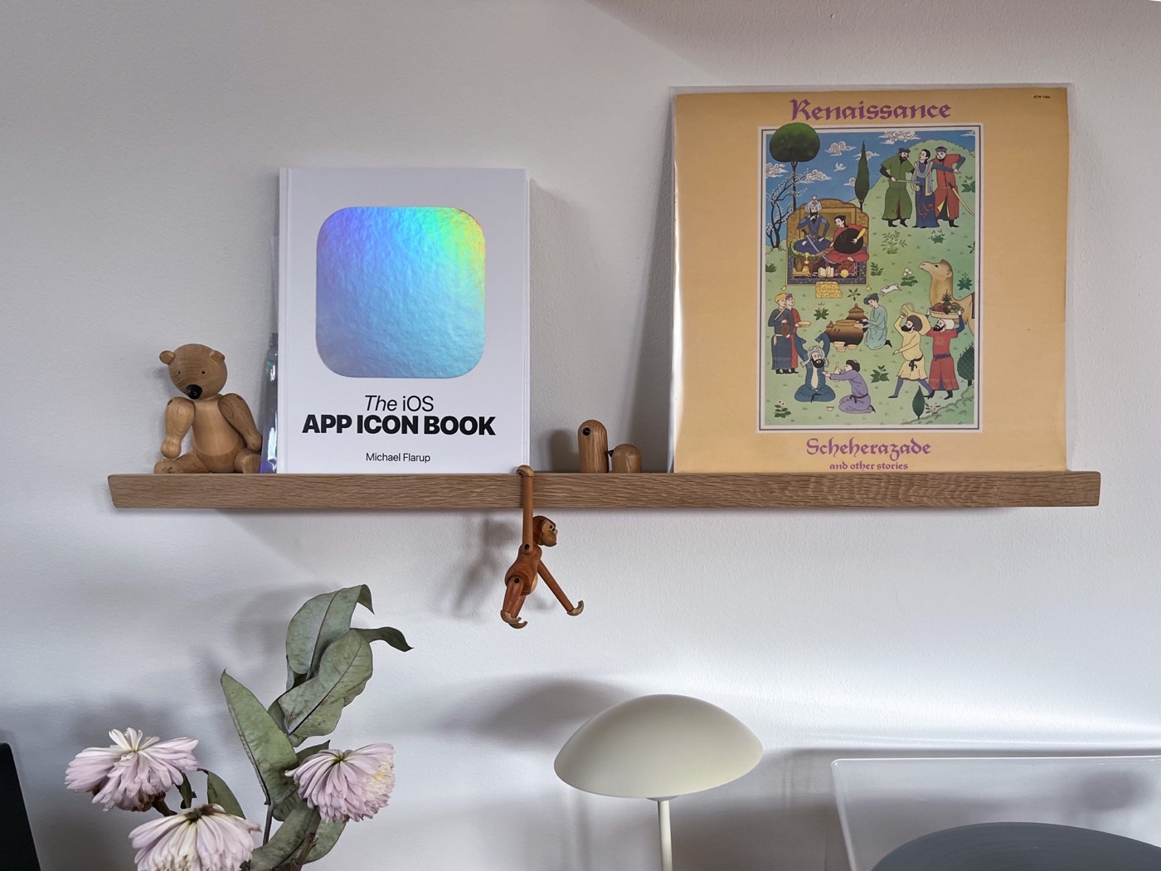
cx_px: 580
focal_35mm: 26
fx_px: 872
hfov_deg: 67.3
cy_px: 436
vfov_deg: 53.1
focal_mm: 5.7
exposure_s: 1/120
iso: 64
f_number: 1.5
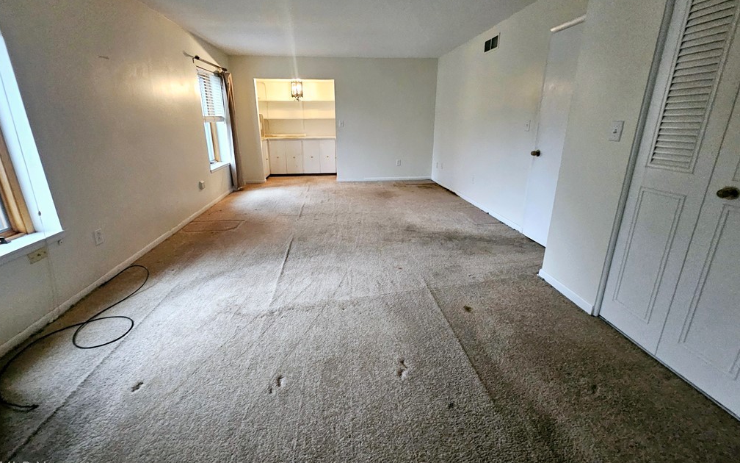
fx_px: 282
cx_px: 371
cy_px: 202
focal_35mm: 14
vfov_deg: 78.3
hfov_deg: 105.3
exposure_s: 1/30
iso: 640
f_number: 2.2
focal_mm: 1.74
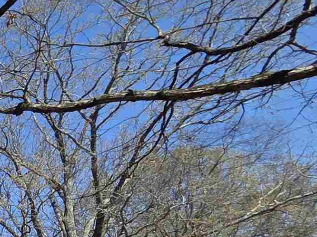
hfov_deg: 16.7
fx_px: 549
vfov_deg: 21.5
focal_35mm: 60
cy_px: 325
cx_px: -394
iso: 50
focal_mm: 2.2
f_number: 2.2
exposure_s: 1/1488
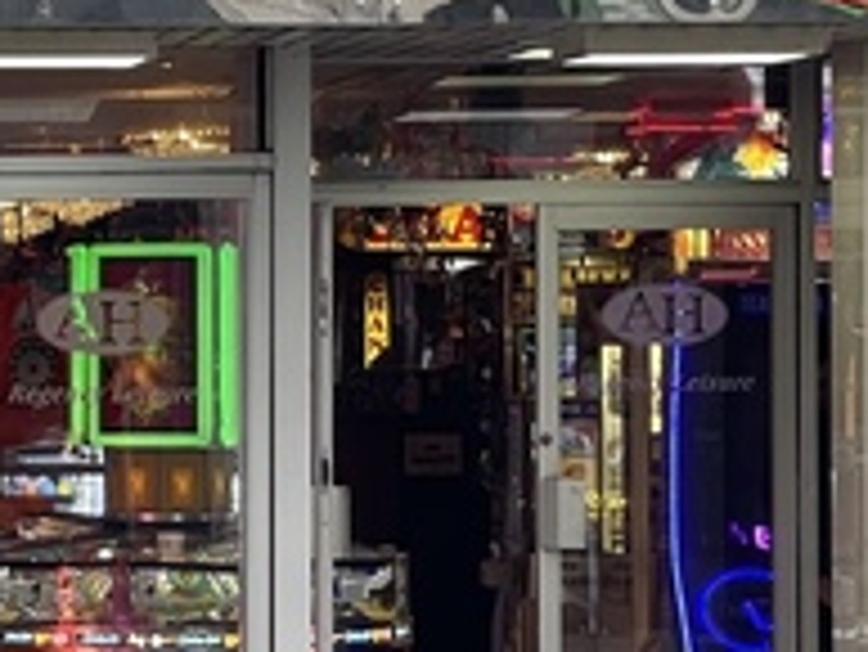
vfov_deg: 6.4
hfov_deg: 8.4
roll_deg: -0.1
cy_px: 366
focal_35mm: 232
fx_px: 5821
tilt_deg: -0.1
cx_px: -301
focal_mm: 7.5
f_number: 2.2
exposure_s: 1/100
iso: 32
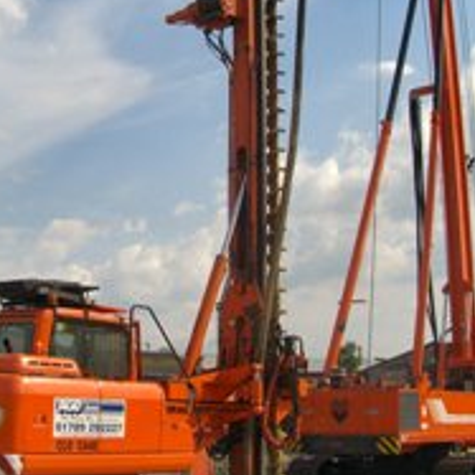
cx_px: 144
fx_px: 978
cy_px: 168
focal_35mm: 63
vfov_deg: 27.2
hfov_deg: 27.1
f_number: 4.3
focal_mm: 6.2
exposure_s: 1/1250
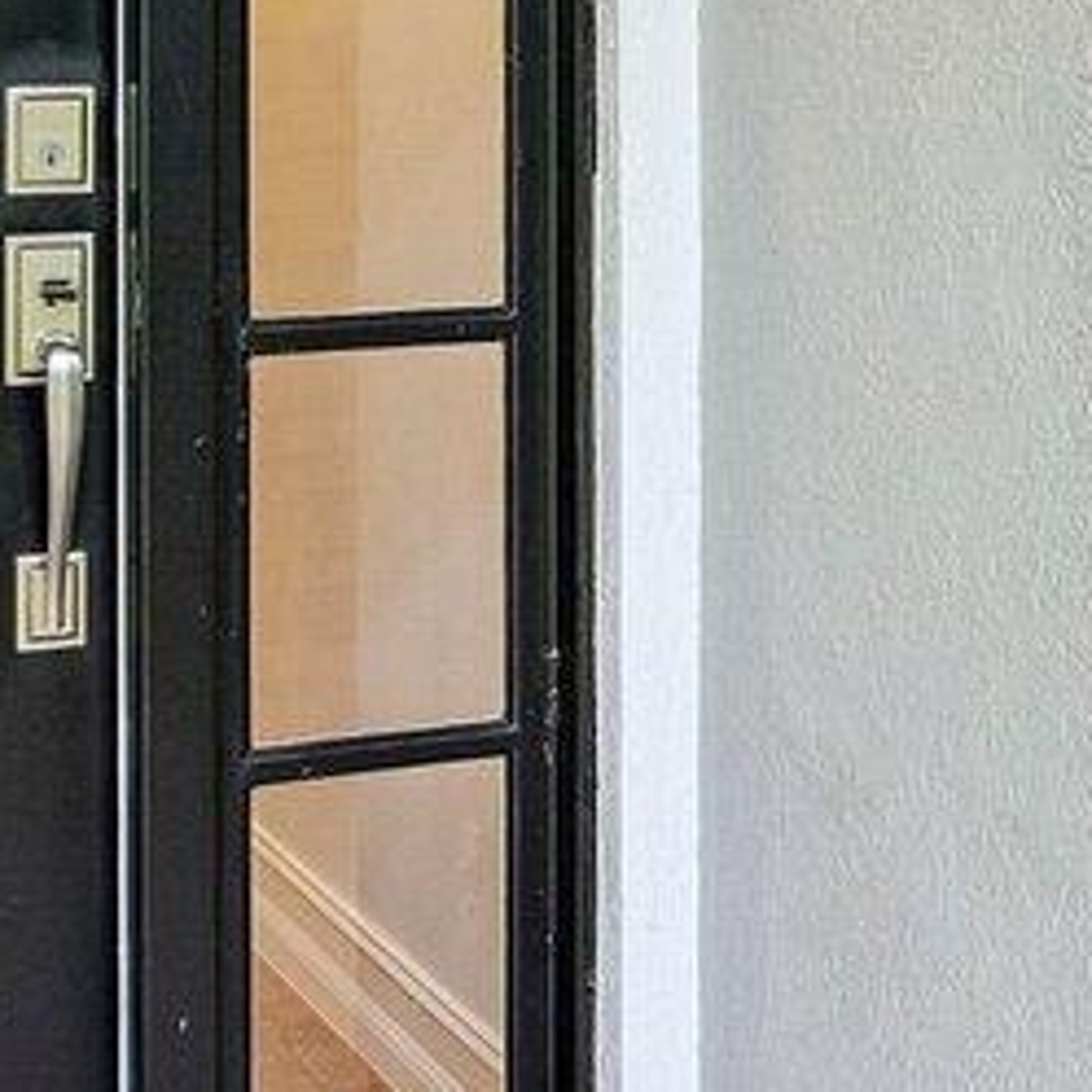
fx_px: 3498
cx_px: 1386
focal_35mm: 98
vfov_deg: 17.3
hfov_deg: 16.8
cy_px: -50
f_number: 8
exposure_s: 1/15
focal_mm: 14
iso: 100
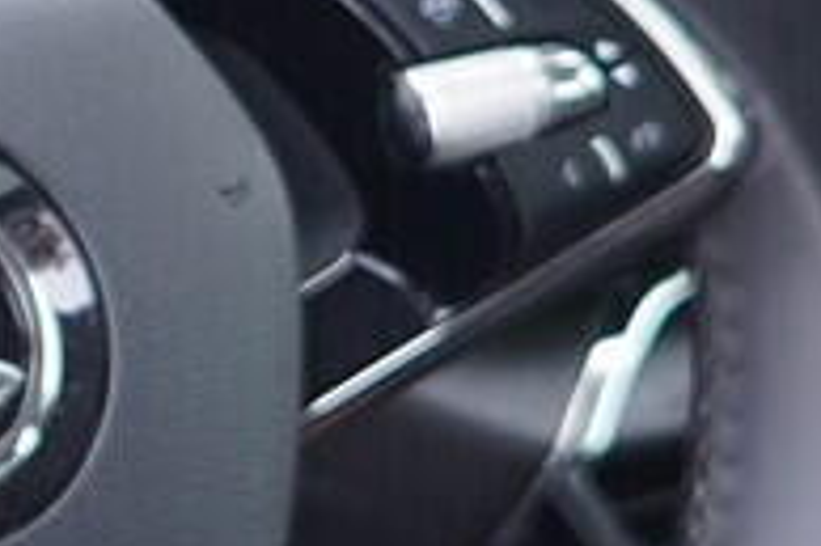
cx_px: -237
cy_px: 258
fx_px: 6084
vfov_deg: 5.1
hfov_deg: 7.6
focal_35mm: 267
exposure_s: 1/40
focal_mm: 24
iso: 320
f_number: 2.8
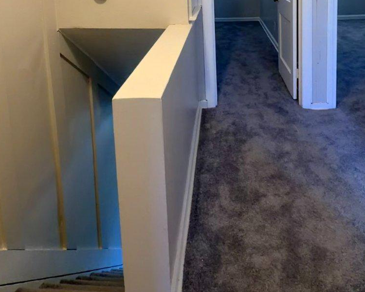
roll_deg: +1.8
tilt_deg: -4.7
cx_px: 200
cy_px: -4
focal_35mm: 28
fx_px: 302
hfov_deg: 62.1
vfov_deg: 43.6
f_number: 2.2
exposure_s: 1/121
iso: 64
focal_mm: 2.22
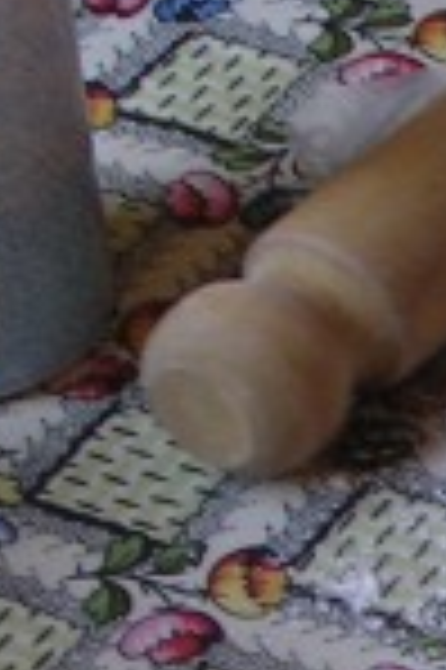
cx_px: 1374
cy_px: 576
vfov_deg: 8.2
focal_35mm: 251
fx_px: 4675
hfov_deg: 5.2
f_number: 3.3
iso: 100
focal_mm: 8.5
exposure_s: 1/6.9
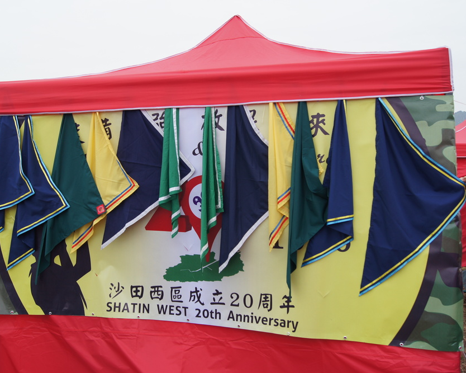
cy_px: 186
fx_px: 524
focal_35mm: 38
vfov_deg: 39.2
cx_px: 210
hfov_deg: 47.9
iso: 100
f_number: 5.6
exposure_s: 1/80
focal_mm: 22
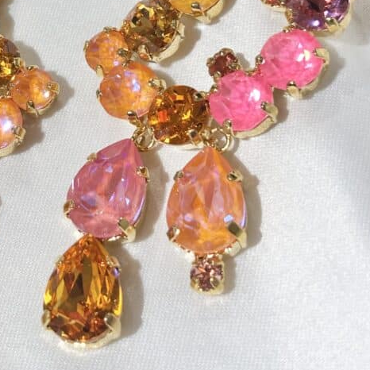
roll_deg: +20.1
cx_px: 71
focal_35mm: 101
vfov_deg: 16.9
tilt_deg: -42.4
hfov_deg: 17.1
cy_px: 26
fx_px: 1221
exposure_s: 1/198
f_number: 1.6
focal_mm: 5.96
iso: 32
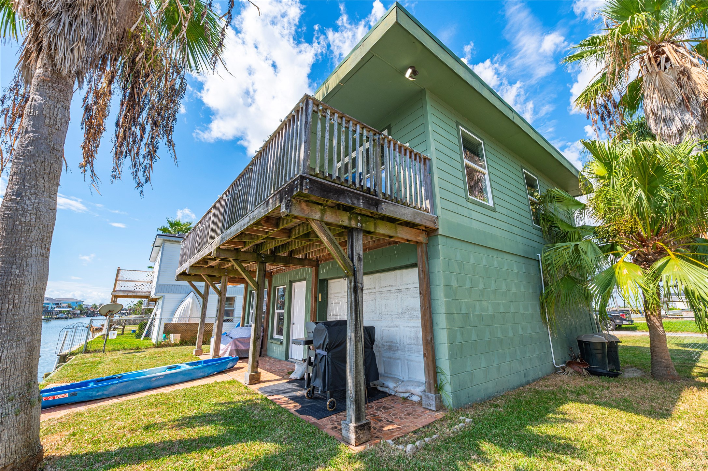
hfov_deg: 104.3
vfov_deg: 81.1
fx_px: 275
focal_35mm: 14
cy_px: 236
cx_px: 354
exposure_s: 1/100
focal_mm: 14
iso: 125
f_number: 13
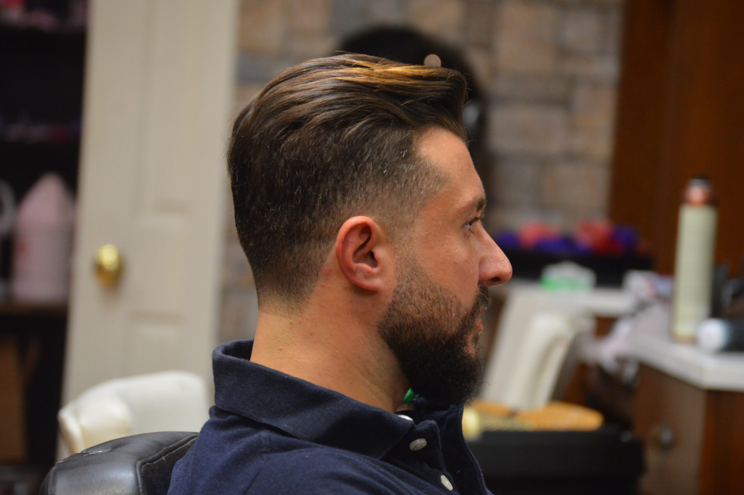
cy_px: 248
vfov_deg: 8.7
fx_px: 3252
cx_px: 372
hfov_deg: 13.1
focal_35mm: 158
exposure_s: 1/125
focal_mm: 105
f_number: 4.8
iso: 1400
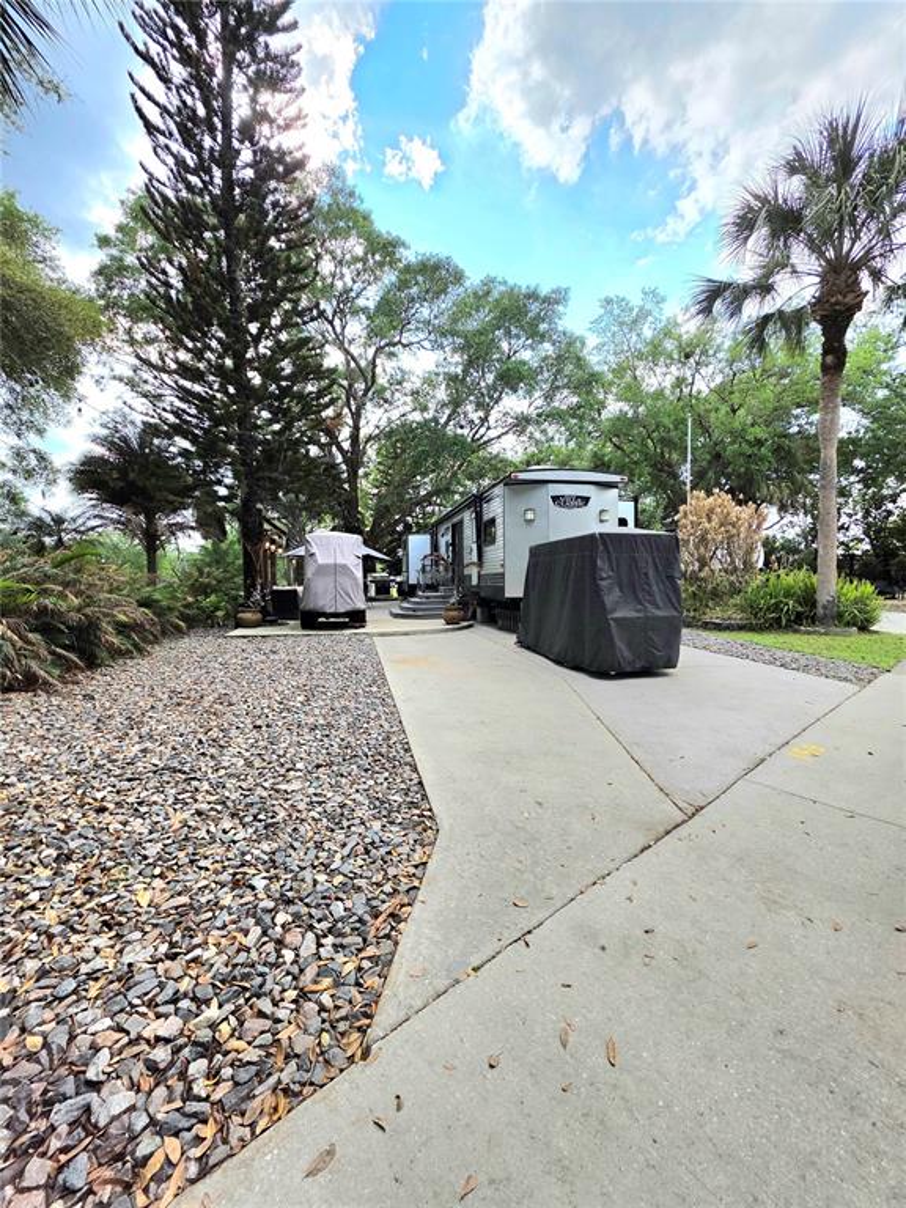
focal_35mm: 13
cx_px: 453
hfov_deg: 89.9
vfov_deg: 106.2
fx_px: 454
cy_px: 604
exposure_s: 1/2000
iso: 40
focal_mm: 2.2
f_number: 1.9
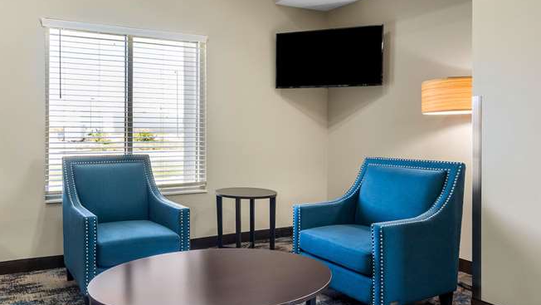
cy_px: 172
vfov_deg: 49.4
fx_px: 330
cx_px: 143
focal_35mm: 23
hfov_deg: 73.7
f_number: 8
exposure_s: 1/2
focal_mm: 14
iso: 400
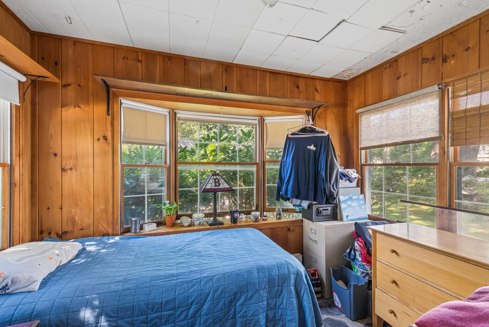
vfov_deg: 73.8
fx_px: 217
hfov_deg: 96.7
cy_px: 164
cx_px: 244
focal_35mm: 16
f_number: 7.1
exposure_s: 1/10
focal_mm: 16
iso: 320
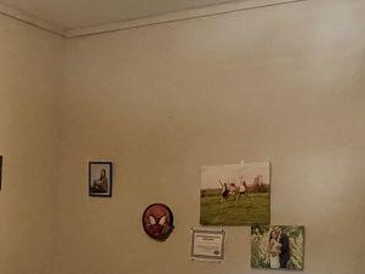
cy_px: 267
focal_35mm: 62
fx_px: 654
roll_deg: -3.7
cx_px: 93
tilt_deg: -4.6
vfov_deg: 22.8
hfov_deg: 30.7
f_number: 2.2
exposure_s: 1/60
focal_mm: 2.22
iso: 500
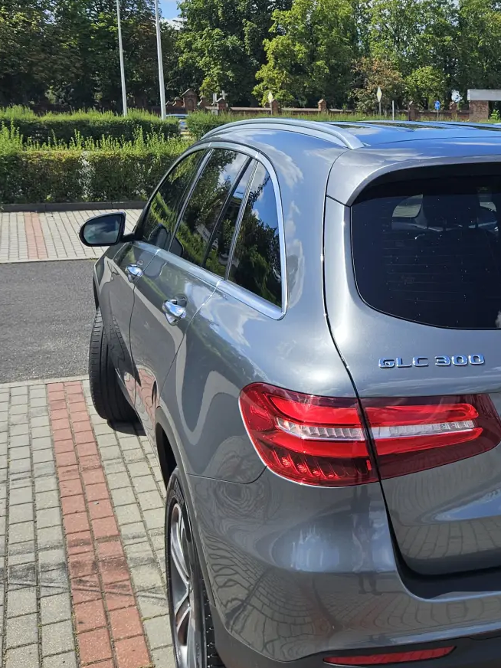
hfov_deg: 30.2
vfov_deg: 41.9
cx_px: 488
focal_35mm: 45
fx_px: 868
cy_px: 267
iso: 25
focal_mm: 5.4
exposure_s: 1/1946
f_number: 1.8
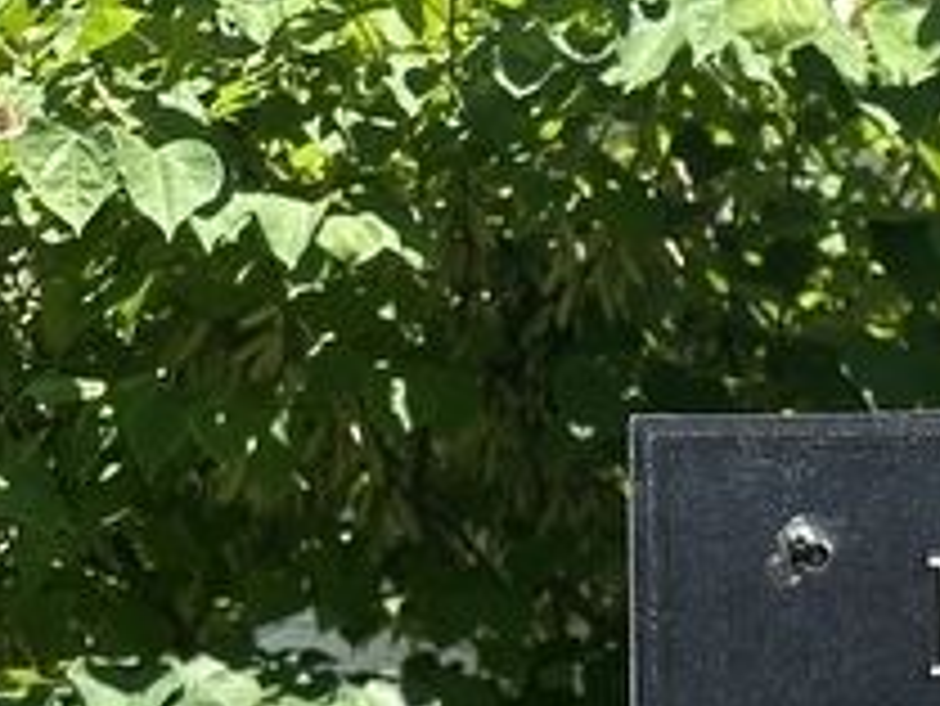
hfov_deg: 17.7
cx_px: 1628
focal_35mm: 92
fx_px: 2500
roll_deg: -0.9
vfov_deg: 14.5
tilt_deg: +0.9
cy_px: 1201
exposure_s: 1/1256
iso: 80
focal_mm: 6.86
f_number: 1.78
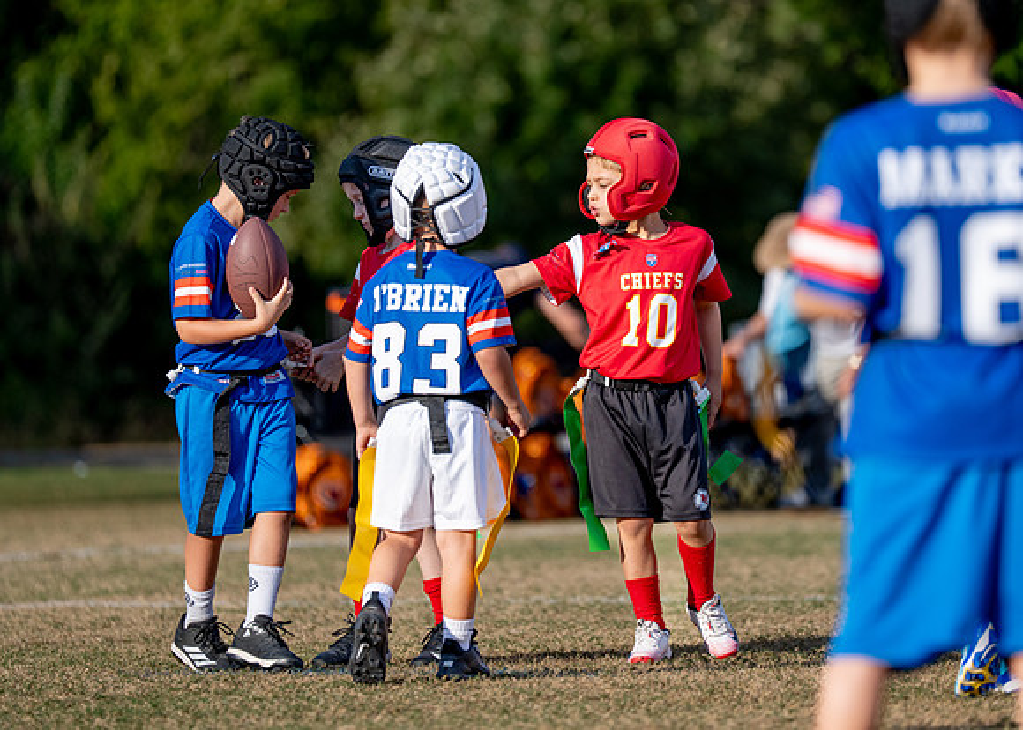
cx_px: 600
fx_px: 8133
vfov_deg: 5.1
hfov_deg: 7.2
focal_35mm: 280
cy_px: 247
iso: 250
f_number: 2.8
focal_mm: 200
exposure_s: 1/4000
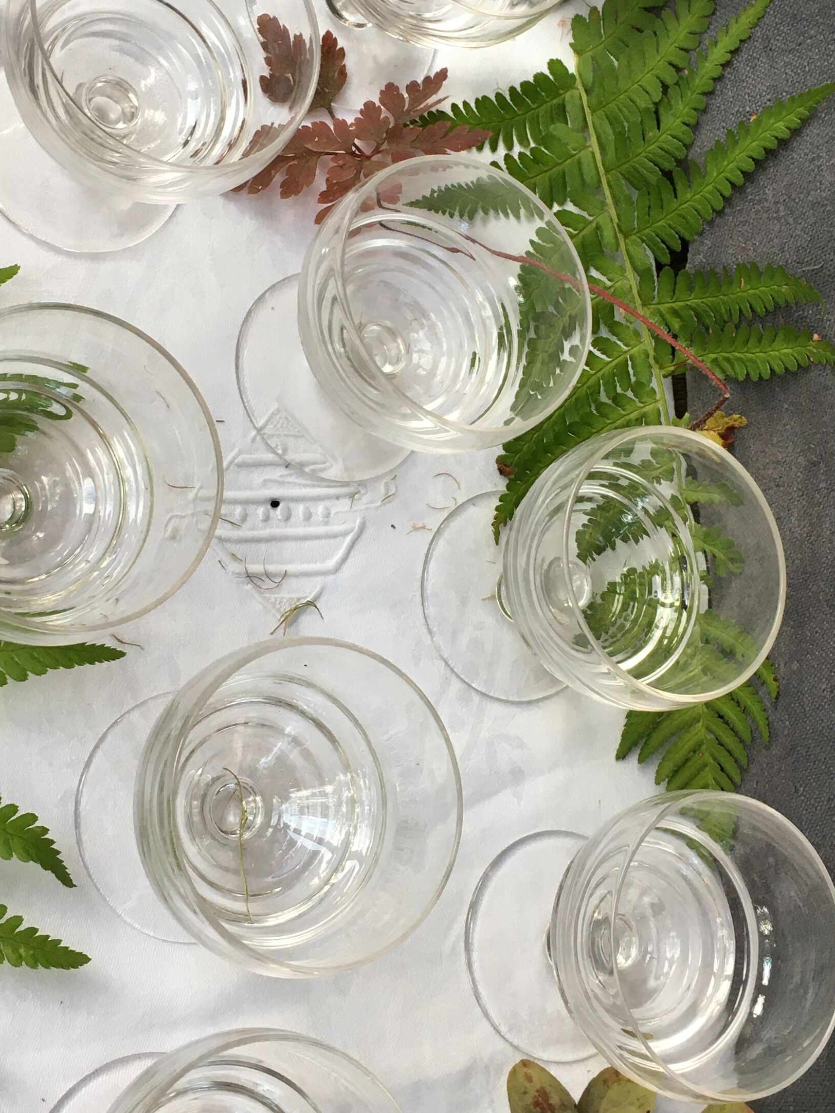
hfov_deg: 27.0
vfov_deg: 35.4
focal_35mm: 54
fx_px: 1737
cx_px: 402
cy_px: 451
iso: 64
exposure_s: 1/33
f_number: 2.2
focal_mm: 4.15
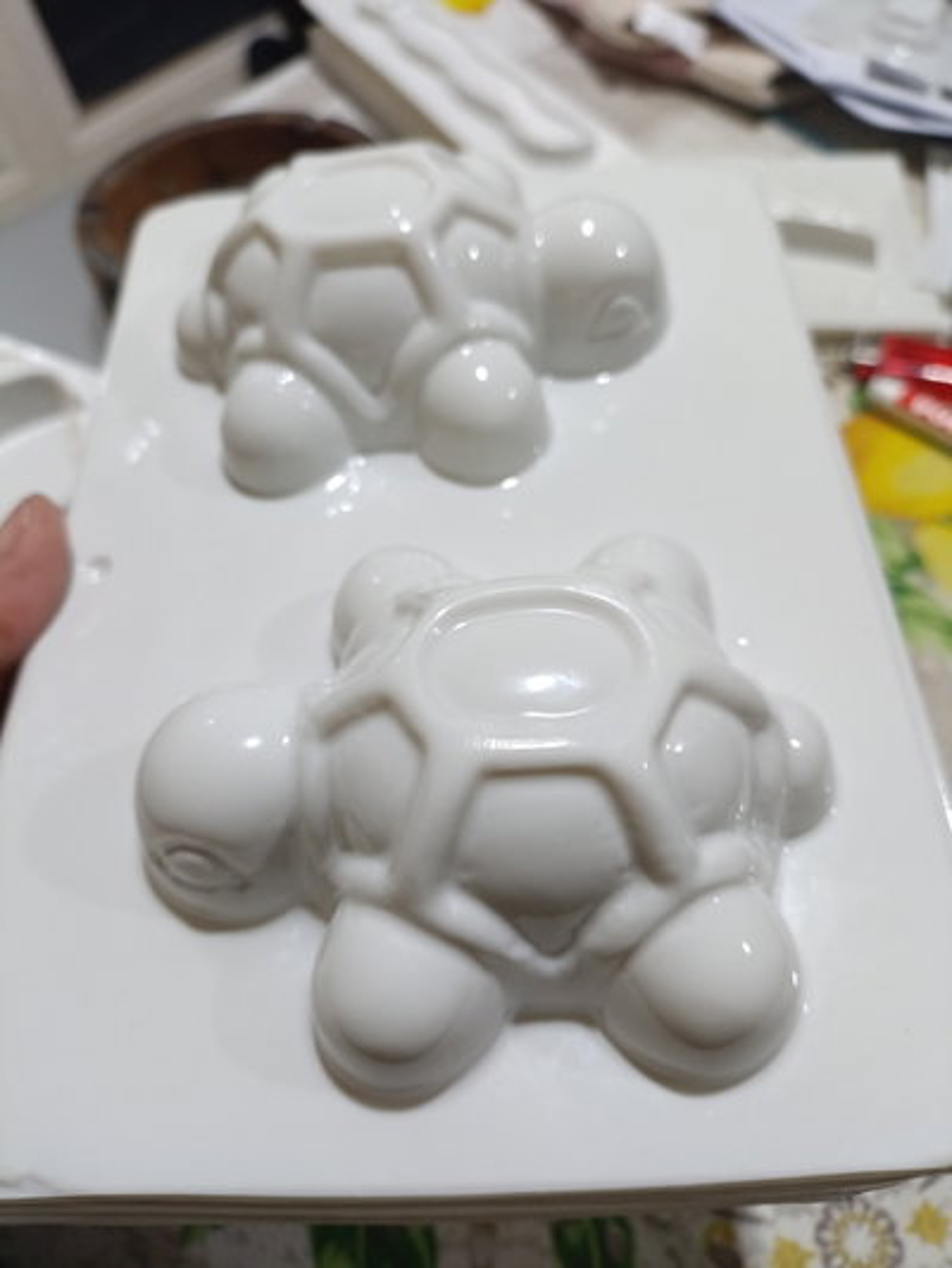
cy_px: 634
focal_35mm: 25
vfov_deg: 69.4
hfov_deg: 54.9
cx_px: 476
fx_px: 916
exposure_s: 1/33.3
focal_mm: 4.71
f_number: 1.7
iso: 207
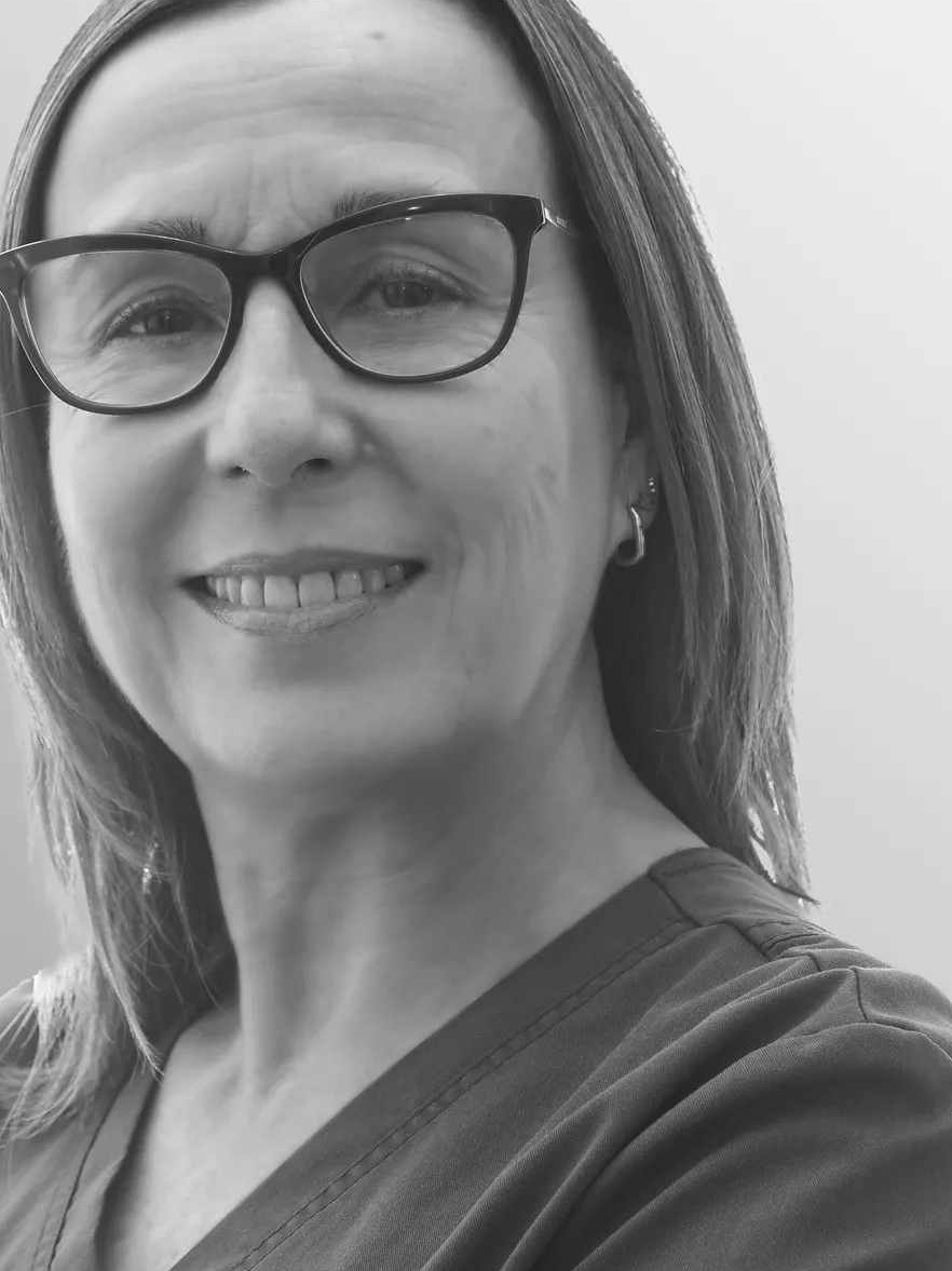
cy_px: 660
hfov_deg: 8.7
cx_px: 390
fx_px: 6237
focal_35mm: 170
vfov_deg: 11.6
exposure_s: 1/60
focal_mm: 60
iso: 200
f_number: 5
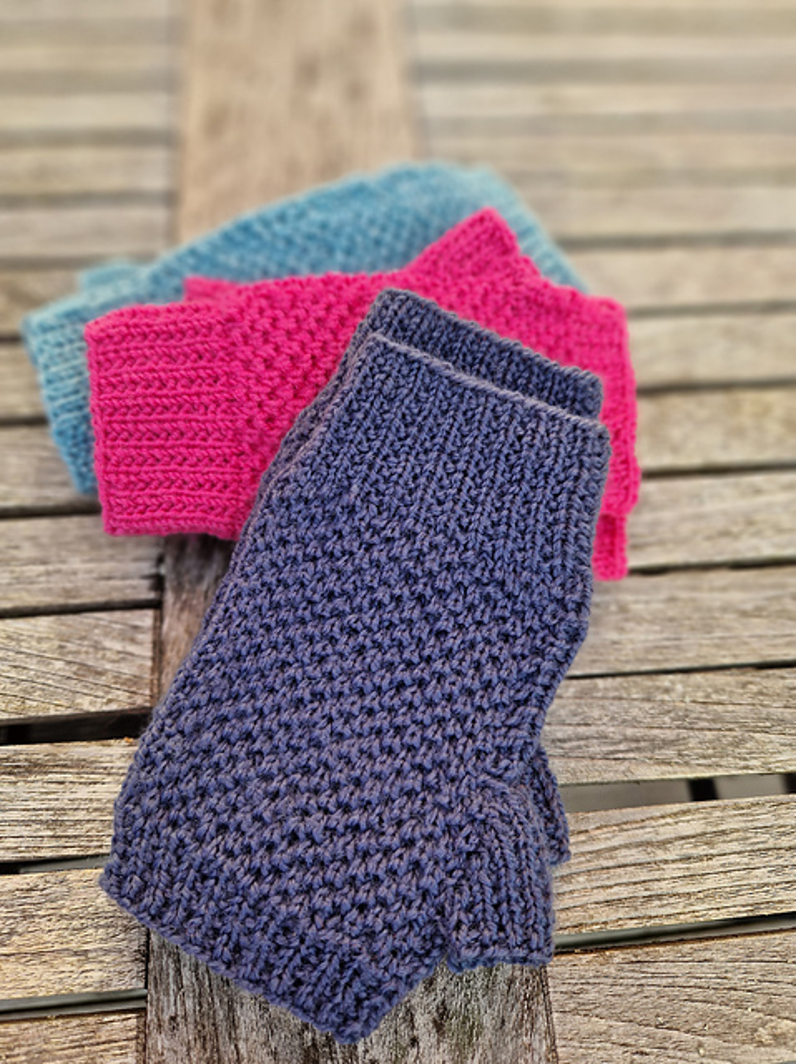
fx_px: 706
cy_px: 532
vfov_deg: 74.0
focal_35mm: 23
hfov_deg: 58.8
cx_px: 398
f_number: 1.8
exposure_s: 1/218
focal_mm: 5.4
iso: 50
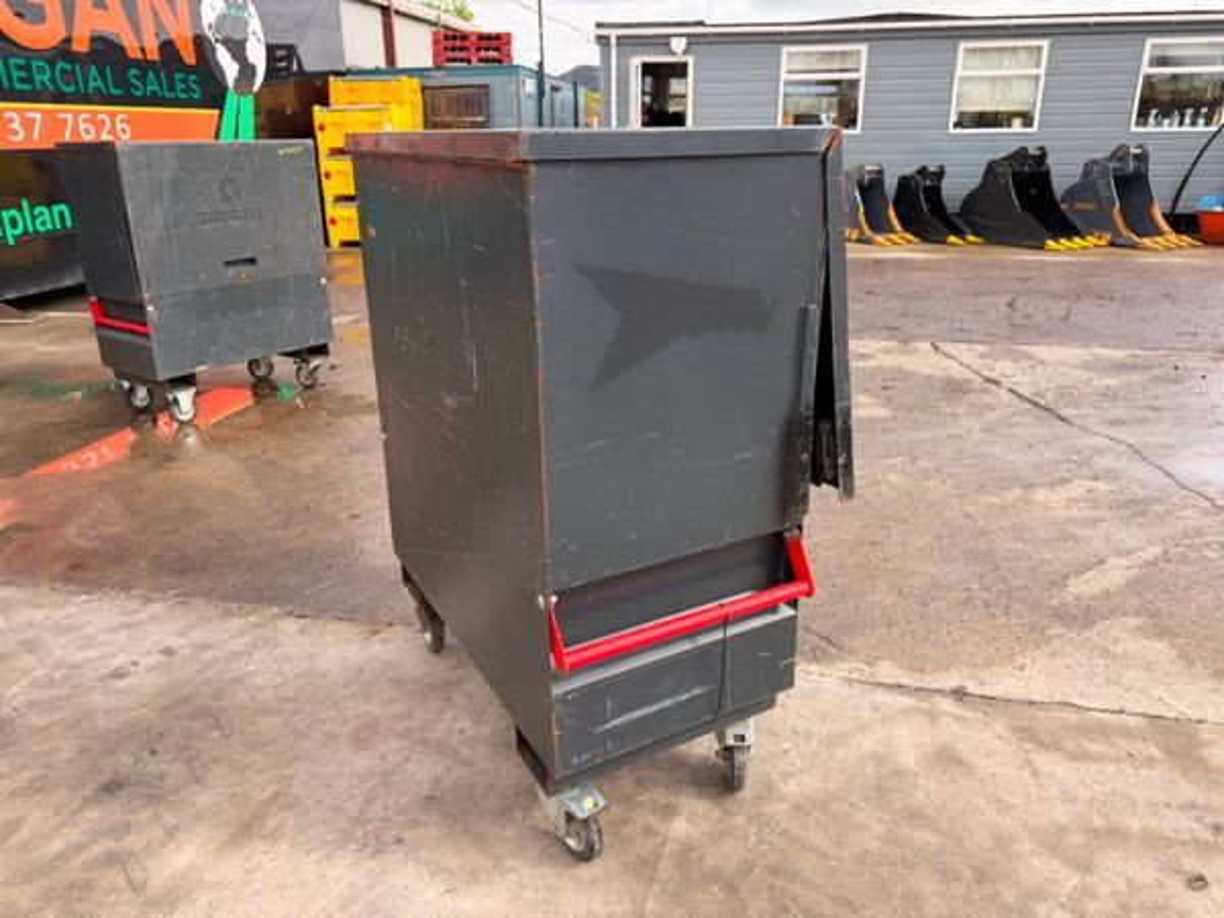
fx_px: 849
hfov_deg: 71.6
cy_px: 459
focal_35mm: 24
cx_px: 612
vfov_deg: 56.8
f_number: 1.78
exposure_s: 1/2000
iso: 100
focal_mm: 6.76
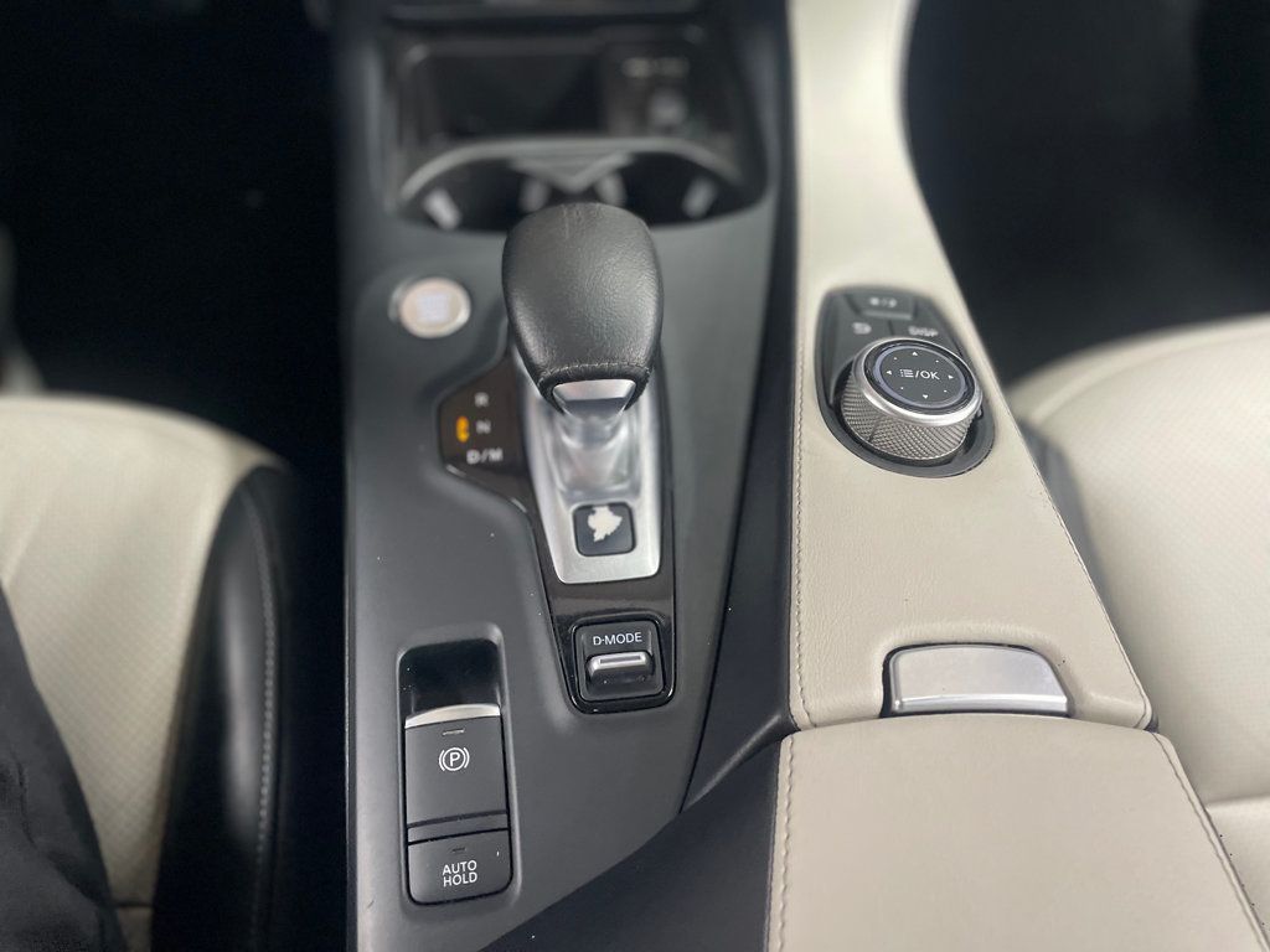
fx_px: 954
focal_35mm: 26
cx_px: 635
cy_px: 476
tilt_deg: -59.4
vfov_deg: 53.1
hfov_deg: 67.3
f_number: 1.6
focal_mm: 4.2
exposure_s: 1/60
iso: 500
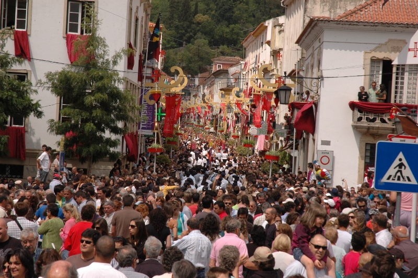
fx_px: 1217
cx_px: 209
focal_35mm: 105
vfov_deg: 13.0
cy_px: 139
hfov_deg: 19.5
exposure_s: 1/500
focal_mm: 70
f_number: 11
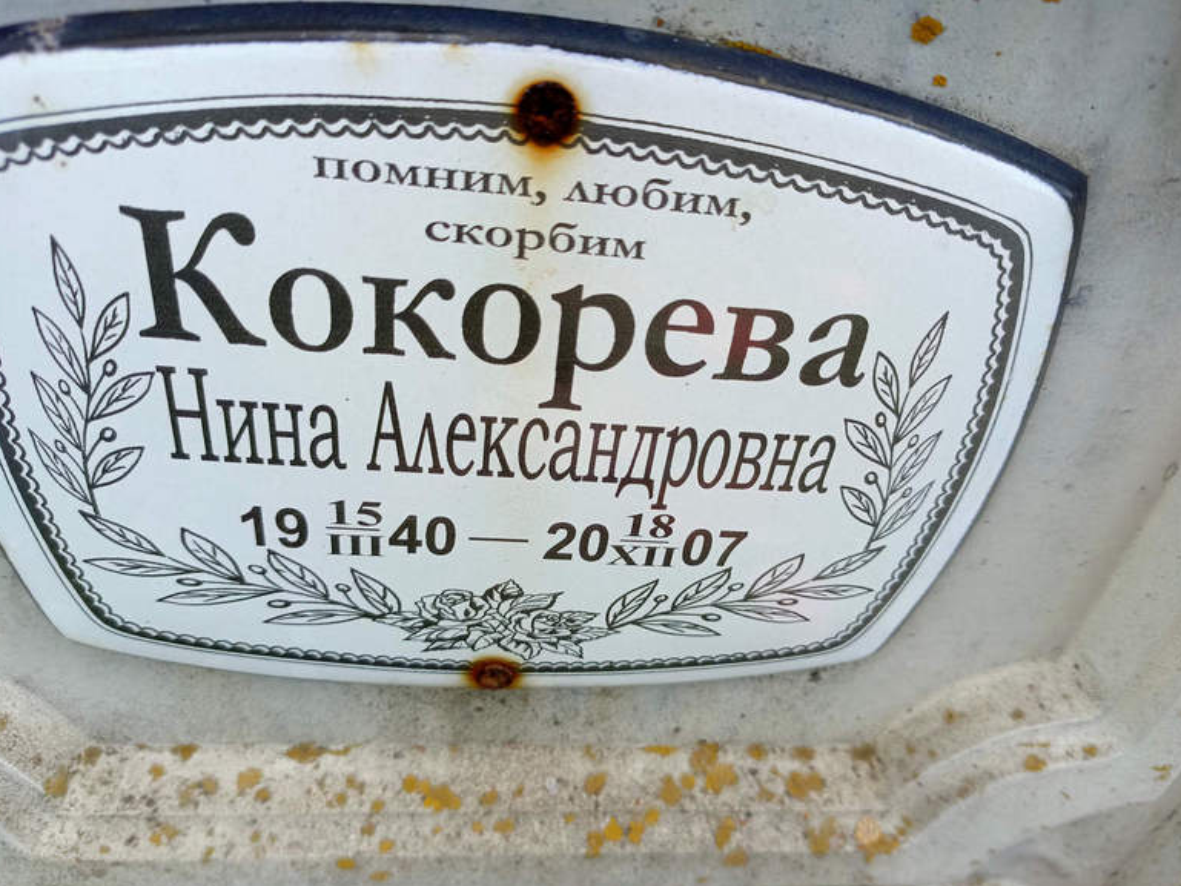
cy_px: 459
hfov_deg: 67.3
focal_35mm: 26
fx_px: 887
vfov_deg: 53.1
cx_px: 608
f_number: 1.69
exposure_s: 1/185
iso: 112
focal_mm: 4.76
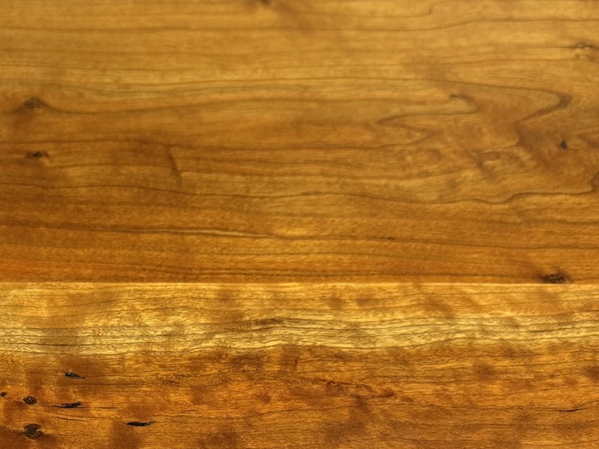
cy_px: 403
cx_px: 25
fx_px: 1021
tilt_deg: -45.2
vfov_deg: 24.1
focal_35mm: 59
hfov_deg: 30.8
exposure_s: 1/60
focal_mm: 6.76
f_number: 1.78
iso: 250
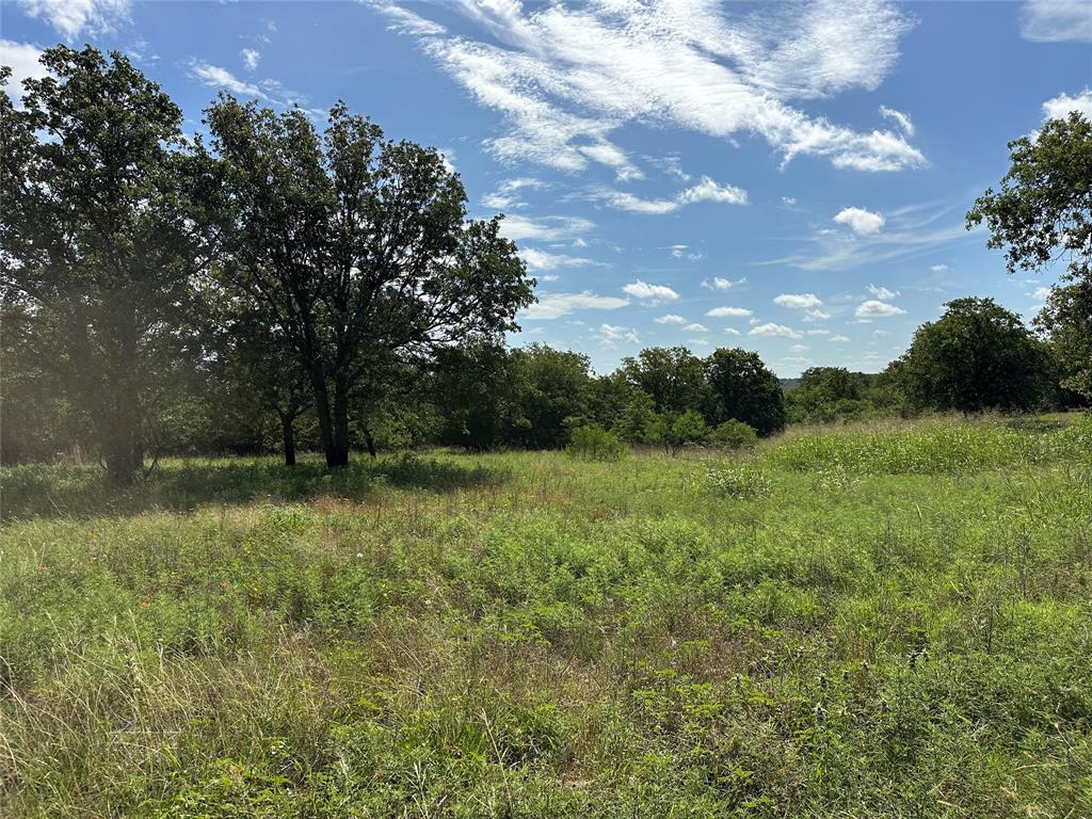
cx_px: 546
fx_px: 757
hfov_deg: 71.6
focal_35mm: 24
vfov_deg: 56.8
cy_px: 410
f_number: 1.78
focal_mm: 6.86
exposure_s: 1/10753
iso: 80
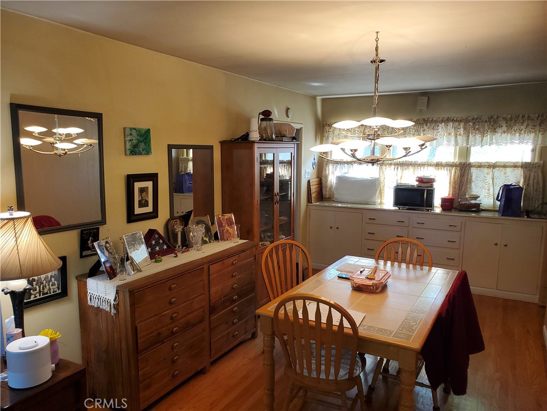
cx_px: 274
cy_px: 206
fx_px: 411
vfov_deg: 53.1
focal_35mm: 26
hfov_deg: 67.3
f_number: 2.4
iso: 125
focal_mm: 4.3
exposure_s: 1/30
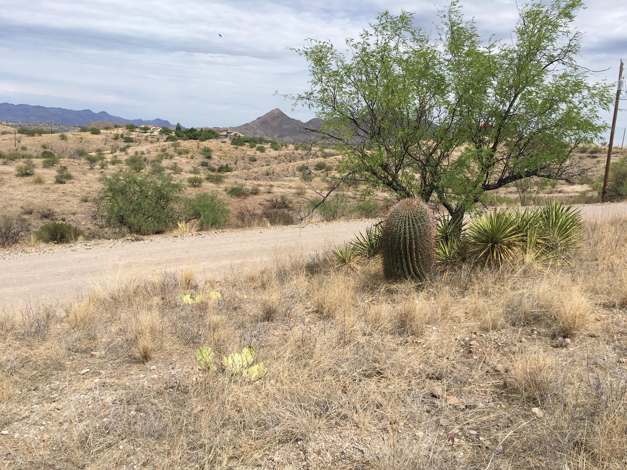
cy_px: 235
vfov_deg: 48.2
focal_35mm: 29
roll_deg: -4.4
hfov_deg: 61.7
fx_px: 525
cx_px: 314
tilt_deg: -9.4
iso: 25
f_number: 2.2
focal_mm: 4.15
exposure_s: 1/2564
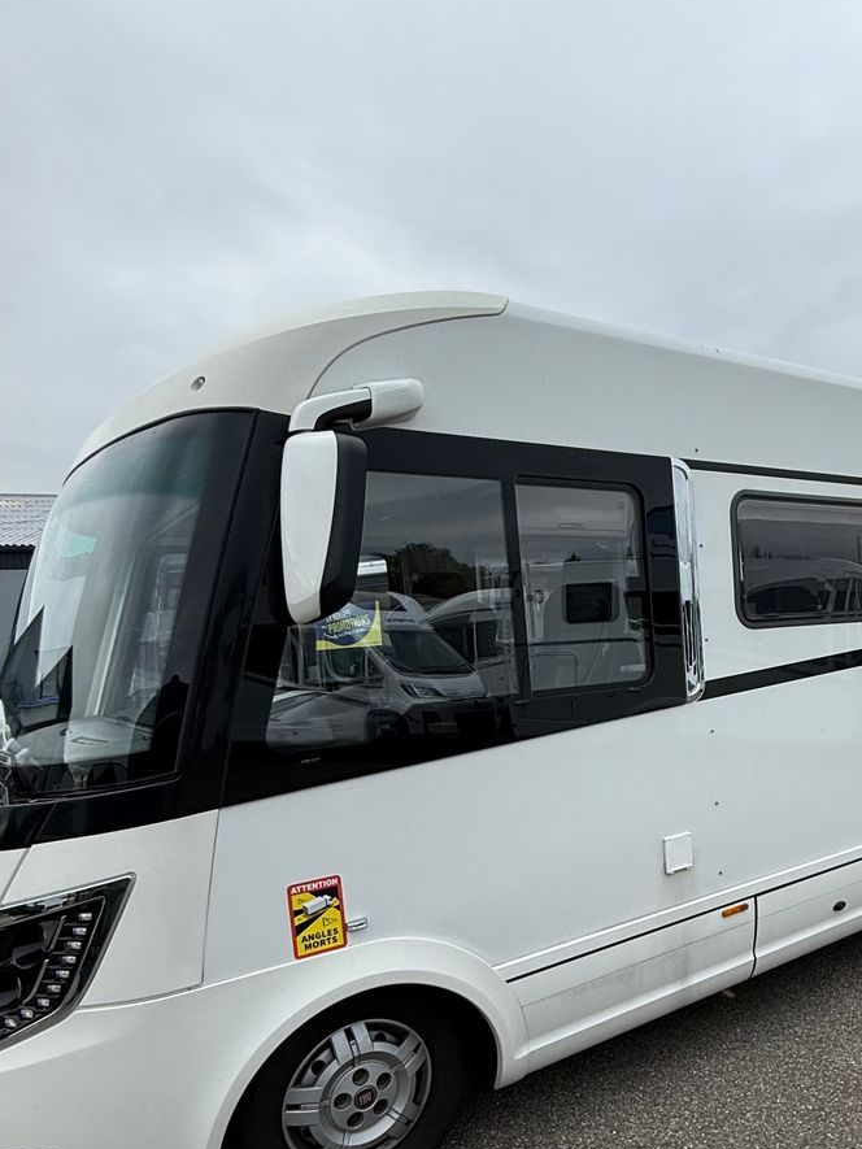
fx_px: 896
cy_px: 725
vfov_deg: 64.3
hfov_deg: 47.9
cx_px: 717
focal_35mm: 27
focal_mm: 2.22
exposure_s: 1/901
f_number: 2.2
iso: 50
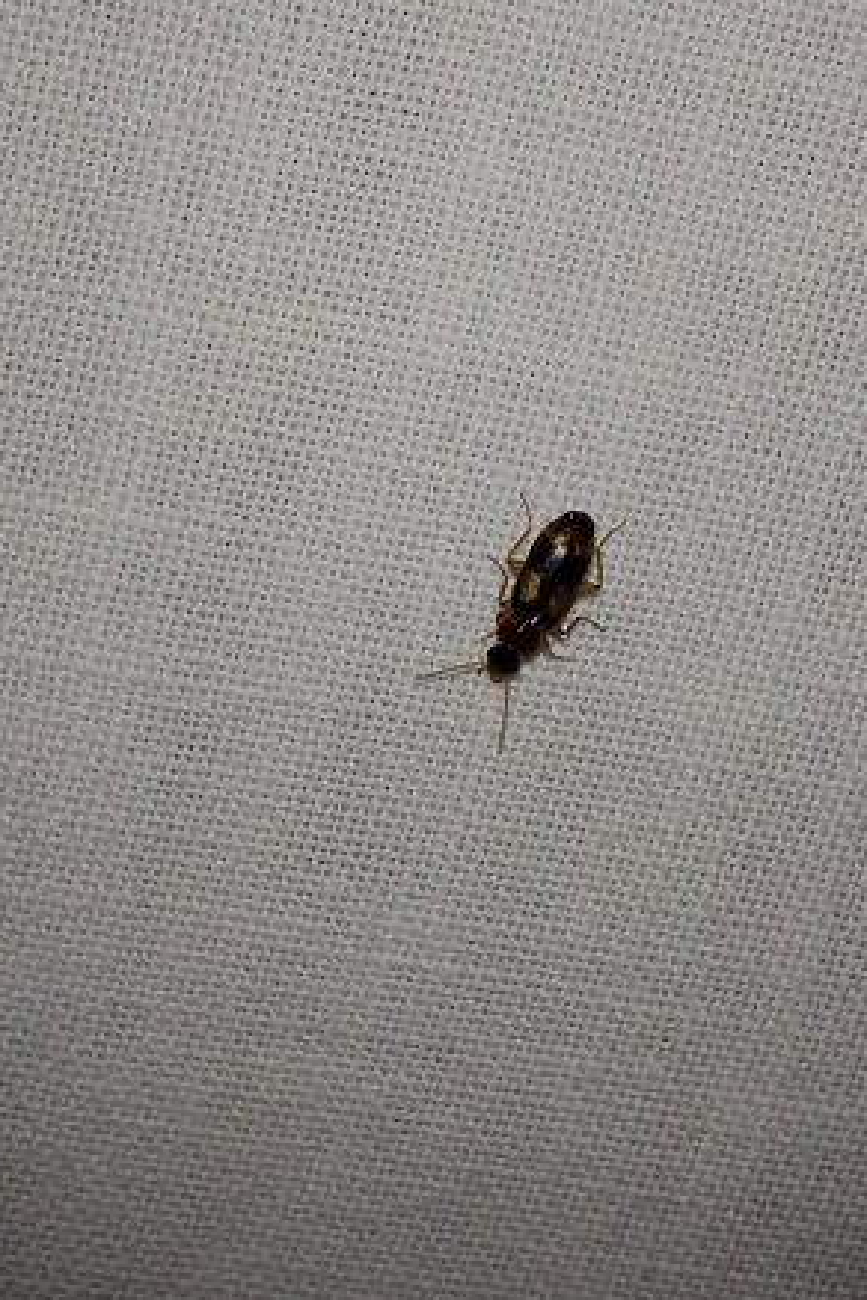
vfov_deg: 50.6
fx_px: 1373
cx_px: 490
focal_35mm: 38
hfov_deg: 35.0
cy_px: 724
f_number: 2.4
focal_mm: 2.13
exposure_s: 1/721
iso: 50
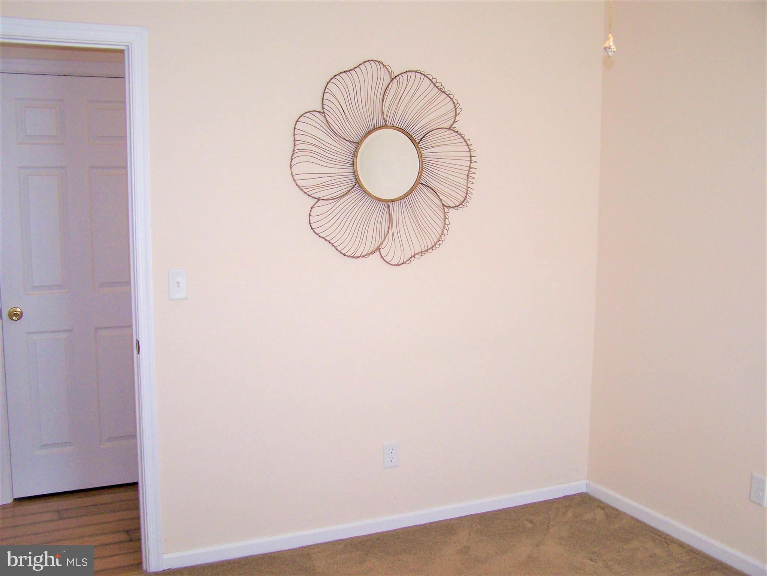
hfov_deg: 49.0
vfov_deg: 37.7
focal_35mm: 38
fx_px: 842
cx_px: 384
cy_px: 288
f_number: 2.8
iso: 140
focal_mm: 6.3
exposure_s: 1/125
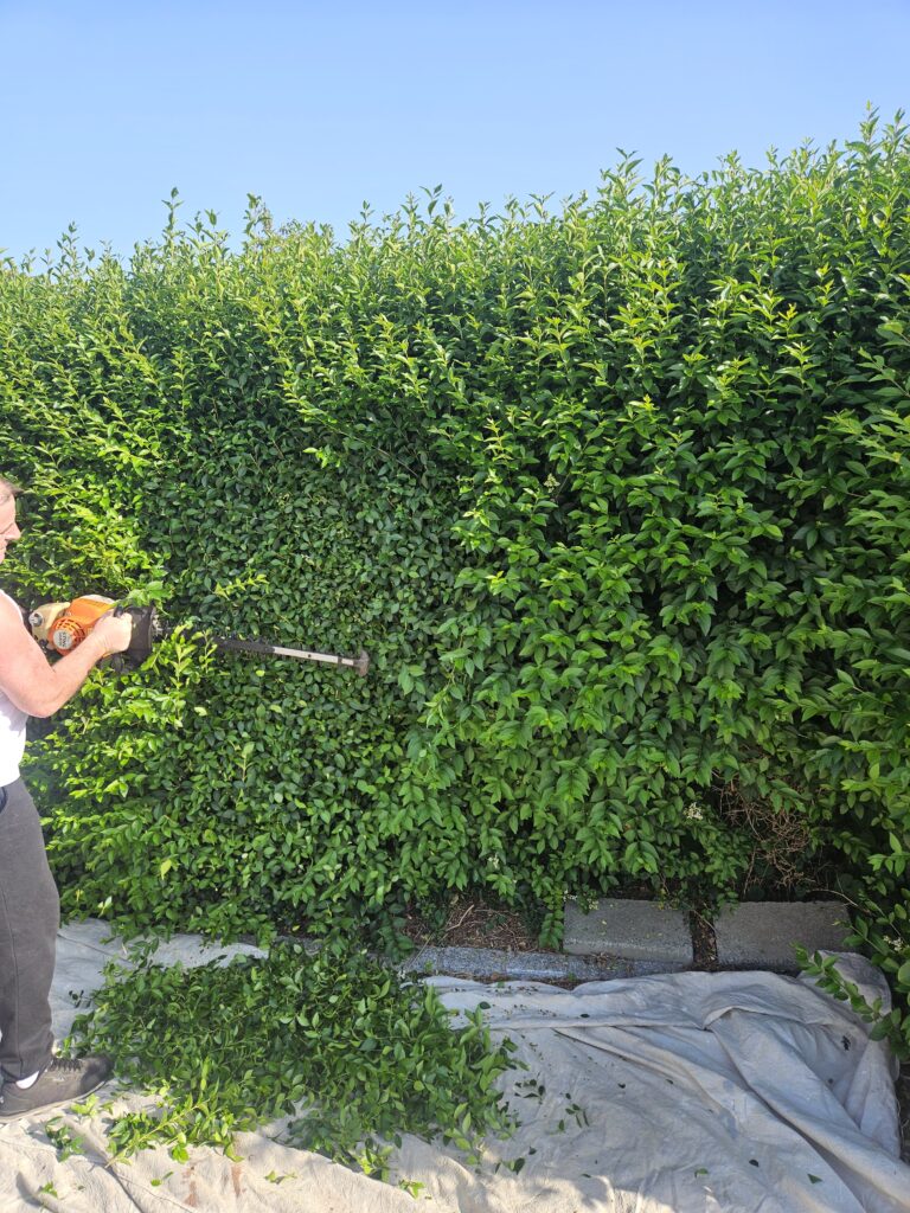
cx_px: 455
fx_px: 806
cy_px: 606
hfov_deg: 58.9
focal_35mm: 23
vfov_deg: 73.9
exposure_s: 1/512
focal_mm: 5.4
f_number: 1.8
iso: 25
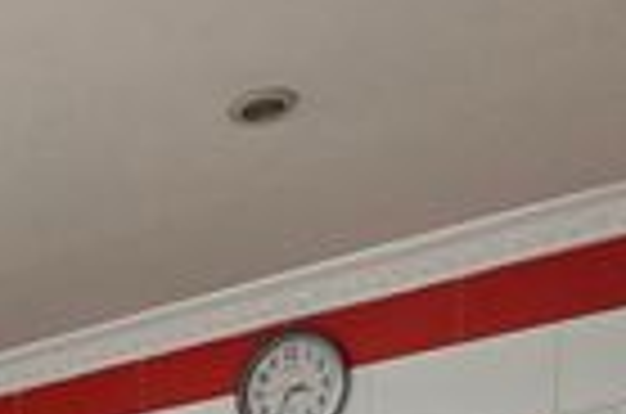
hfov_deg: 27.7
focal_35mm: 65
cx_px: -104
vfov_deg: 15.7
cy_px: 866
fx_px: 1128
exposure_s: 1/100
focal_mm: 2.2
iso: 500
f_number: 2.2
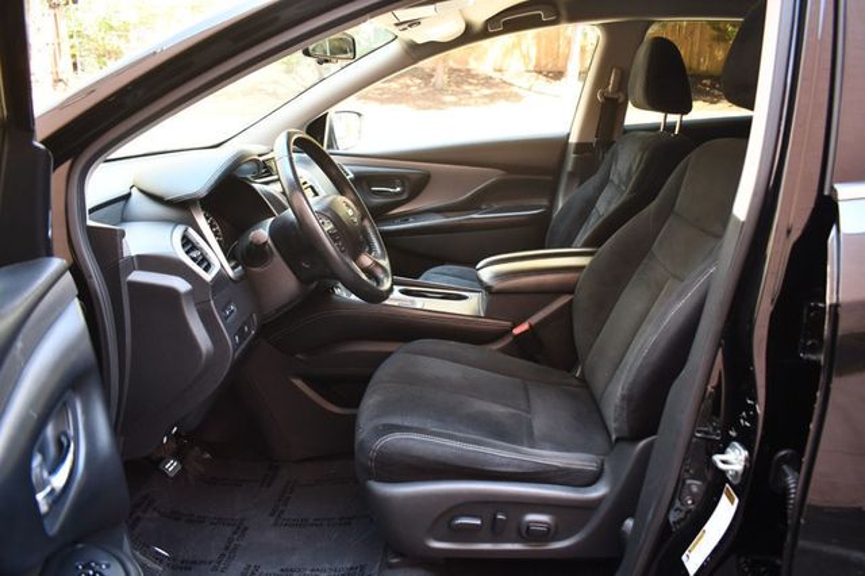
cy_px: 288
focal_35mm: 27
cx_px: 432
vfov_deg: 47.9
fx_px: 648
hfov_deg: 67.4
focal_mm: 18
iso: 900
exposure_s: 1/125
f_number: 3.5
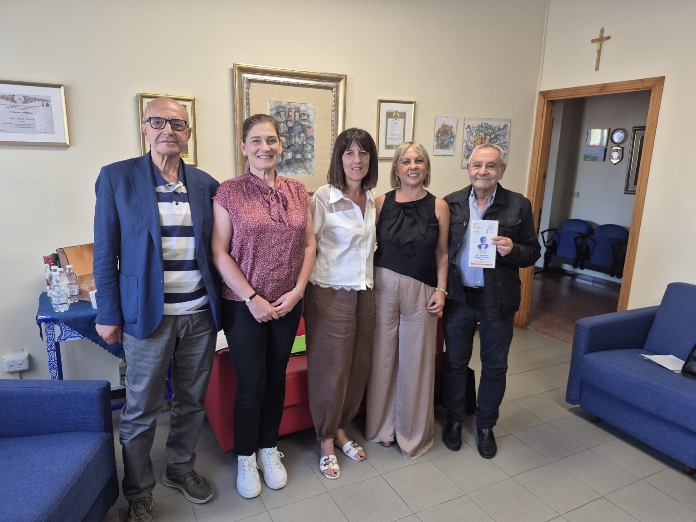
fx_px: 462
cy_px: 261
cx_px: 348
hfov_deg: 73.9
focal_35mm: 23
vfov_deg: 58.9
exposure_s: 1/100
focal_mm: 5.4
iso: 160
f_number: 1.8
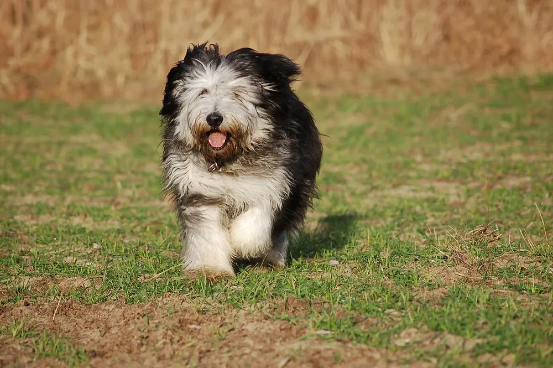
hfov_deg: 7.6
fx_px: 4144
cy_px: 184
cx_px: 276
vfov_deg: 5.1
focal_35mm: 270
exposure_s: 1/1000
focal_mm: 180
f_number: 5.3
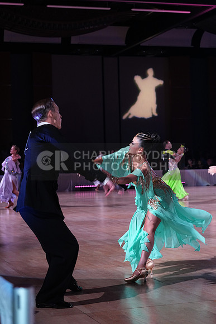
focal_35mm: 74
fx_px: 666
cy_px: 162
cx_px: 108
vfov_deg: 27.3
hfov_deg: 18.4
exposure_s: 1/250
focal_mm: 74
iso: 2500
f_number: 5
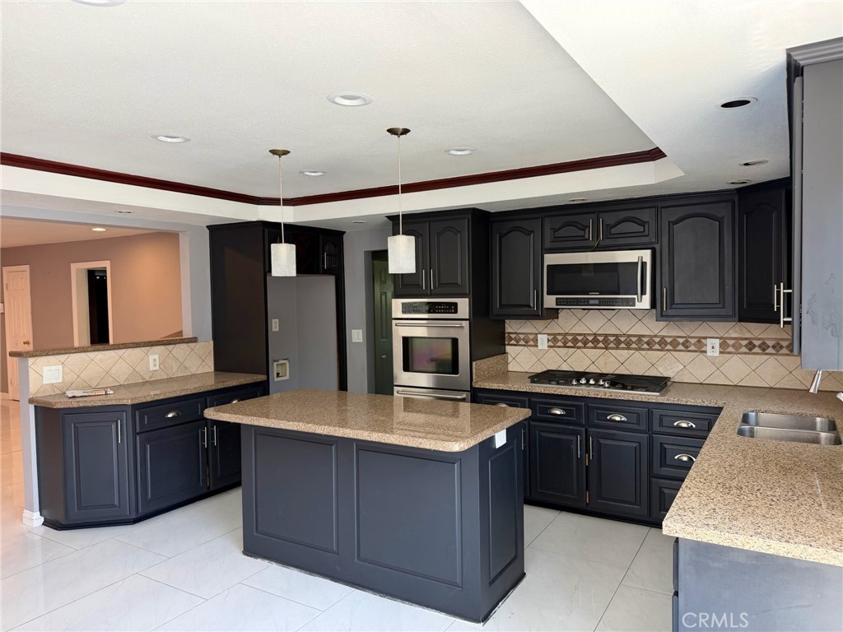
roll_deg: +1.2
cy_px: 316
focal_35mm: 24
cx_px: 422
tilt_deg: -2.8
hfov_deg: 71.6
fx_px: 584
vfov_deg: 56.8
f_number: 1.78
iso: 100
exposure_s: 1/127
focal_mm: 6.76
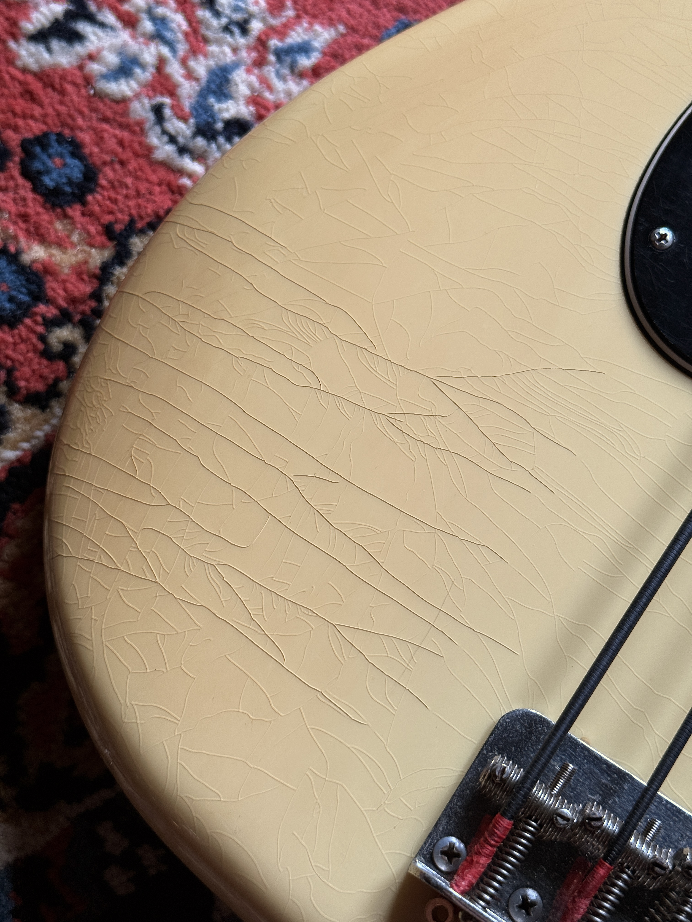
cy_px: 461
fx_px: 1279
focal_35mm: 48
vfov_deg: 39.7
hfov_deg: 30.3
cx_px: 346
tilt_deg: -73.3
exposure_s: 1/60
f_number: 1.78
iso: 100
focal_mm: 6.76
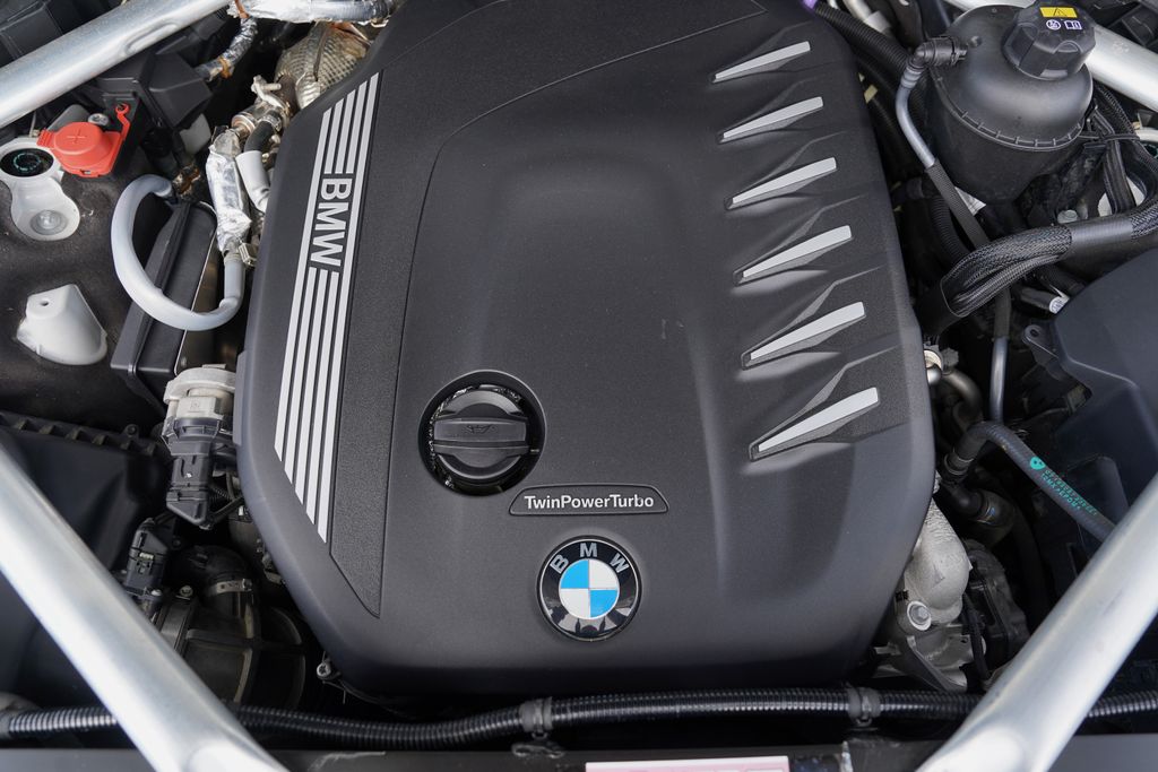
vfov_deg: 53.1
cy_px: 386
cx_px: 579
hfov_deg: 73.7
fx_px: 772
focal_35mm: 24
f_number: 5
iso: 100
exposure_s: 1/100
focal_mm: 24
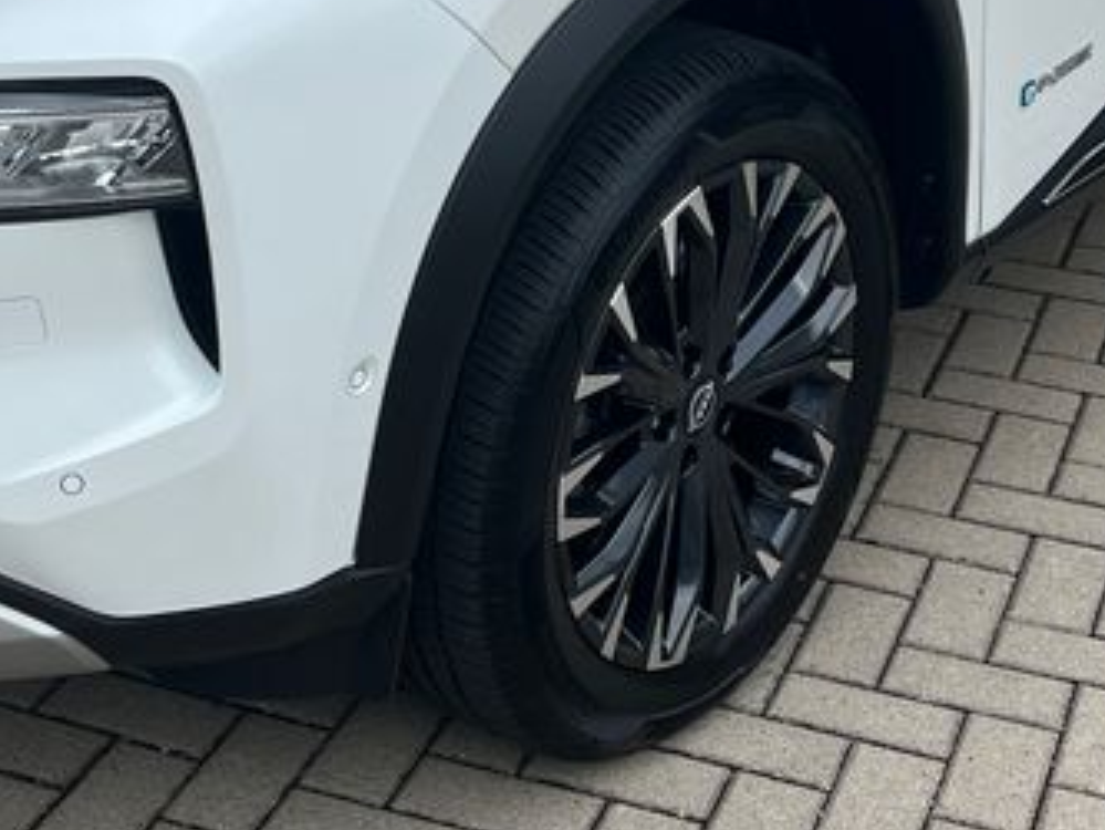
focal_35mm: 80
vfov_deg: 17.6
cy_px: -159
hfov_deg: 24.4
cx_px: 518
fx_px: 2555
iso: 50
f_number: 1.6
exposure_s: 1/2632
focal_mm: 5.1
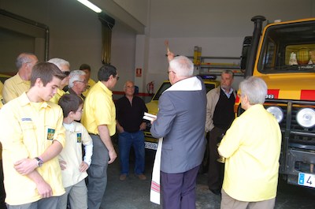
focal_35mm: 27
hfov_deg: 67.5
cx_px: 158
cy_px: 104
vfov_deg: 47.7
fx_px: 236
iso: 400
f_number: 4.5
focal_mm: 18
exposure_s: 1/80
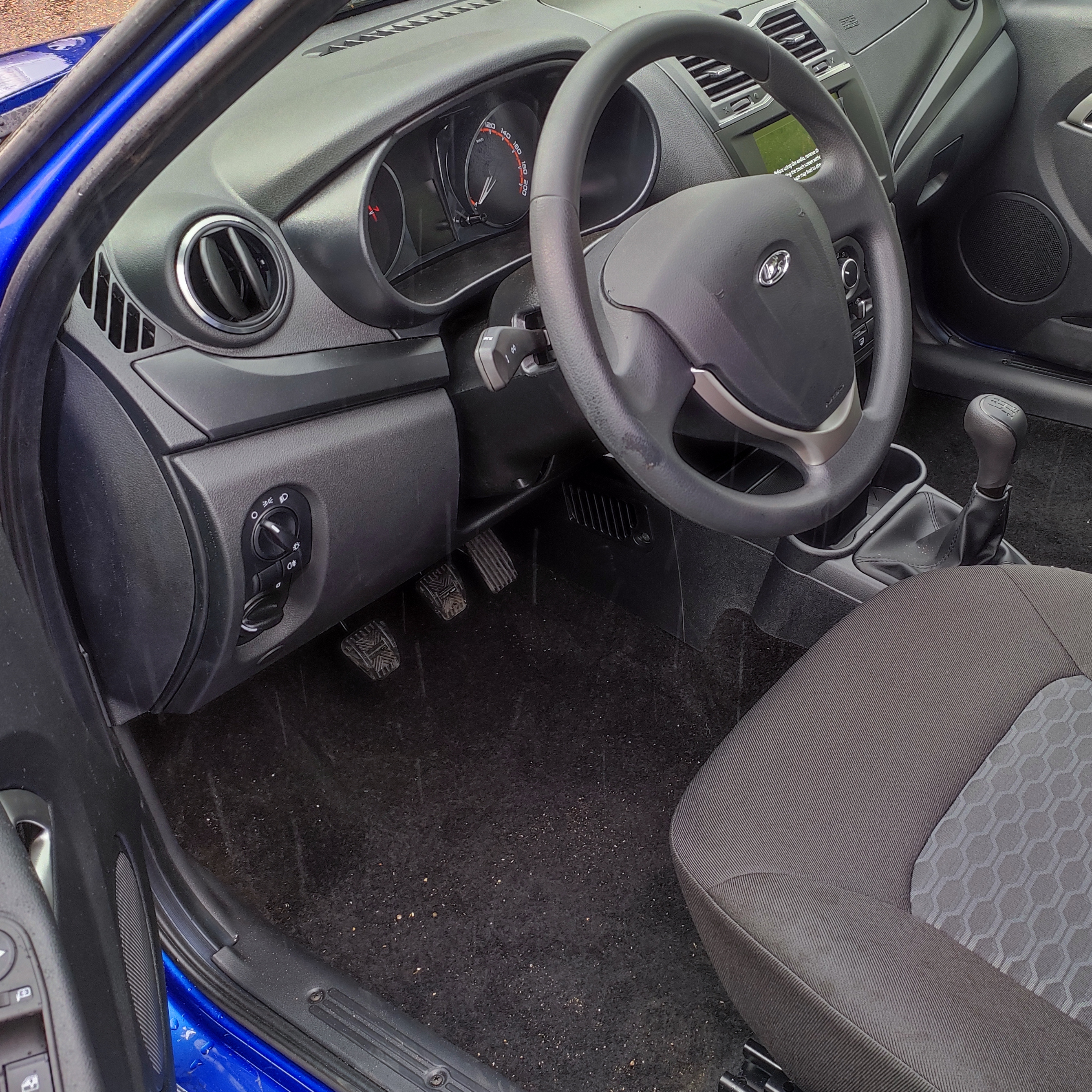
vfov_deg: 60.8
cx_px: 717
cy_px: 479
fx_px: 928
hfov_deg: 59.7
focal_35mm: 26
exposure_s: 1/60
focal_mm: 4.74
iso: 124
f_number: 1.79
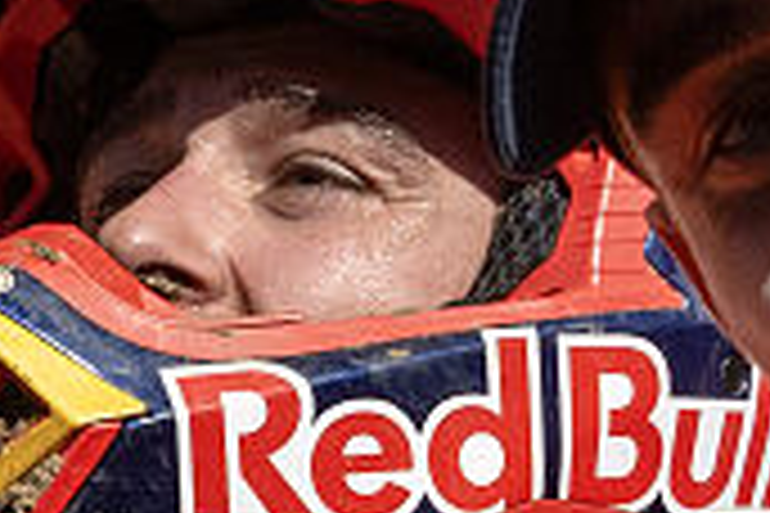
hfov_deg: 12.8
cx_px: 693
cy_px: 1026
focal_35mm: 159
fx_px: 3401
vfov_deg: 8.2
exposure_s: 1/1600
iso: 200
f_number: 5
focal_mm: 22
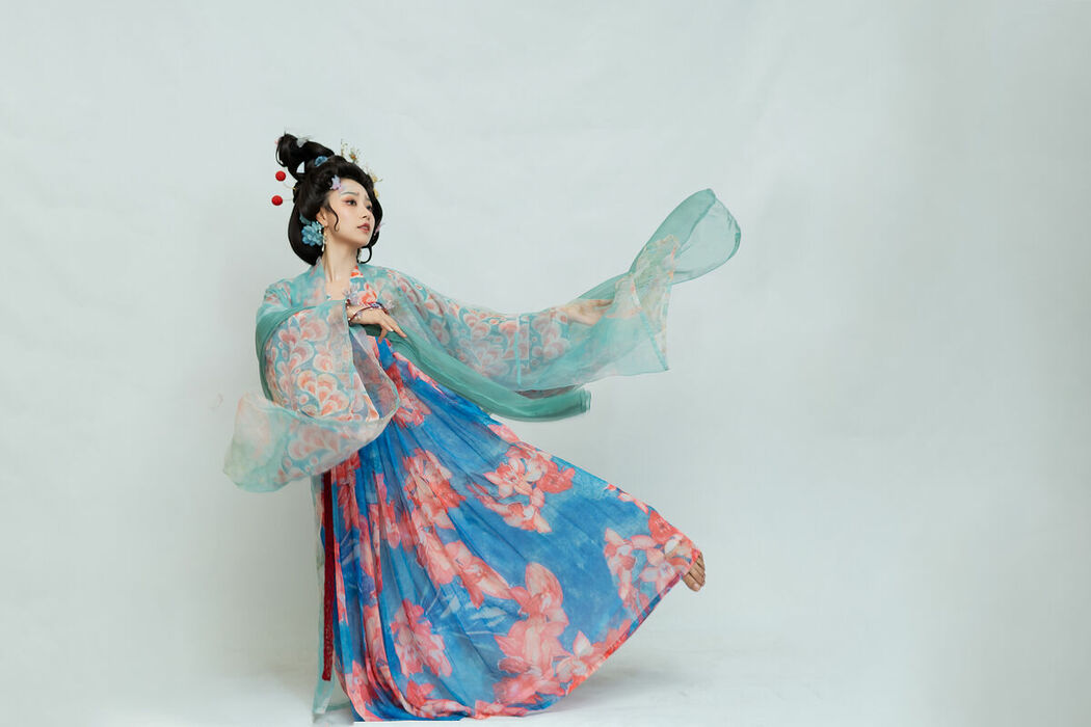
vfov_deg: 27.0
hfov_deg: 39.6
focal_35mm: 50
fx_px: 1515
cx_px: 546
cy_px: 364
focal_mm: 50
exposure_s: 1/125
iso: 100
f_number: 2.8
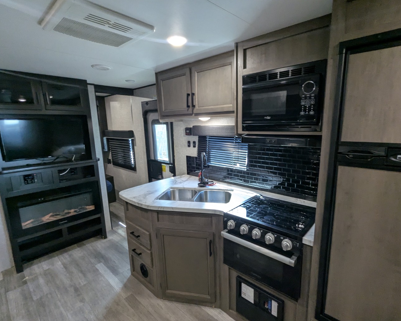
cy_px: 163
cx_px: 212
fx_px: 202
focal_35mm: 17
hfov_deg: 89.5
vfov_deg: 77.0
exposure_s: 1/46.2
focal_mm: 2.35
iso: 227
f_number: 2.2
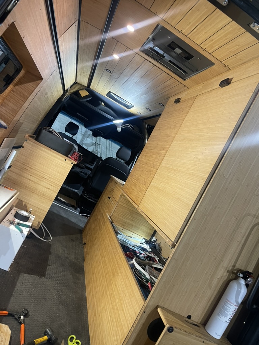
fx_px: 259
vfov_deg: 67.3
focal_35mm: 26
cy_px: 172
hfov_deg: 53.1
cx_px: 130
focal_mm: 5.1
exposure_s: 1/49
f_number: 1.6
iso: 320
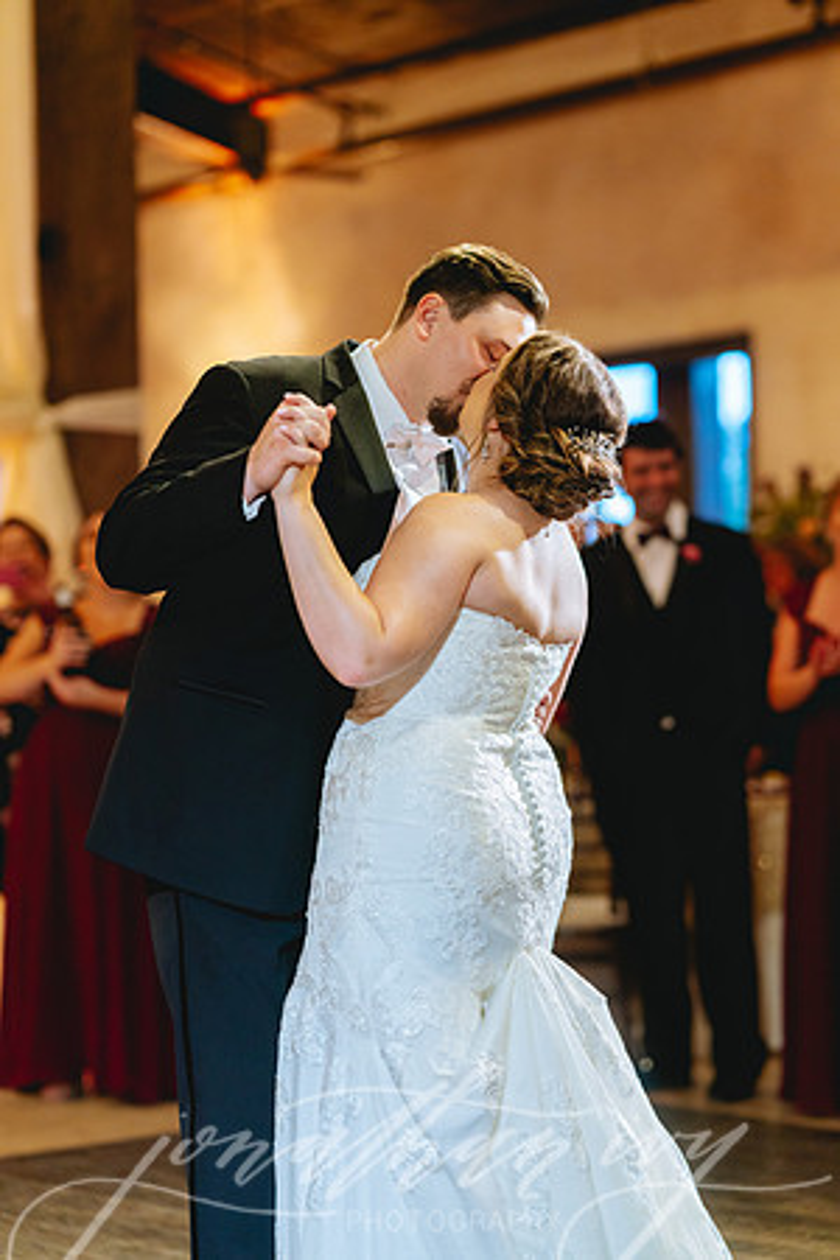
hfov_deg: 16.1
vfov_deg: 23.9
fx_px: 2975
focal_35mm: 85
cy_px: 630
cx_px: 420
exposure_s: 1/160
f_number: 2
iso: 2500
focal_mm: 85
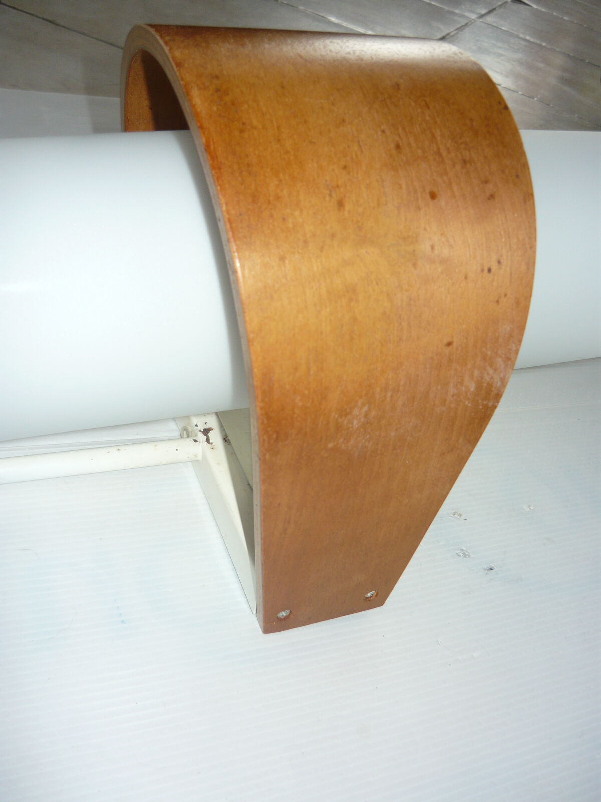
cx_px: 300
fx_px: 764
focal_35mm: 33
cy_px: 401
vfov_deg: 55.4
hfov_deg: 42.9
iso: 100
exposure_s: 1/30
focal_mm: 5.5
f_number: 2.8
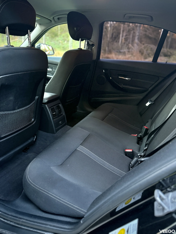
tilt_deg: -24.0
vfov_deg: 71.6
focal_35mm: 24
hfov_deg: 56.8
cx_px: 88
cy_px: 117
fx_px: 163
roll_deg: -2.6
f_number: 1.78
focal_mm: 6.76
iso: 500
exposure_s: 1/60
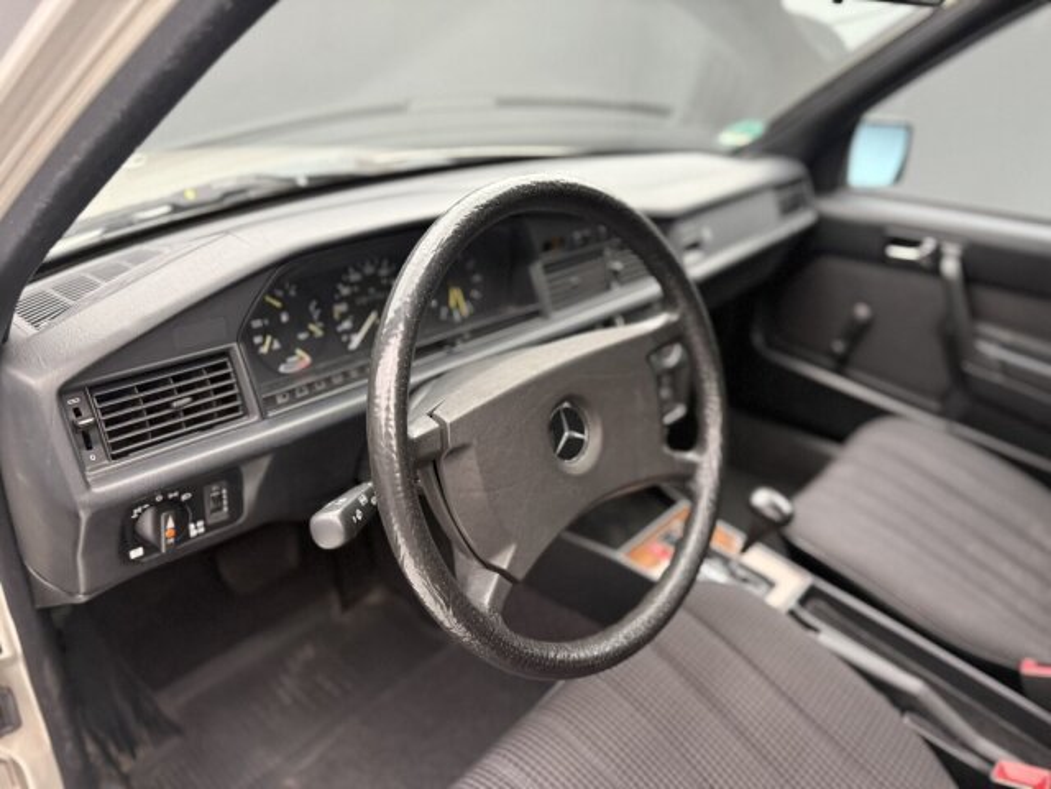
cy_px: 394
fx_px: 729
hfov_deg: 71.6
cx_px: 526
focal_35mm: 24
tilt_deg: -26.6
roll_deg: -3.7
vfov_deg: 56.8
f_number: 1.78
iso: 800
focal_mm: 6.76
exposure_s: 1/50
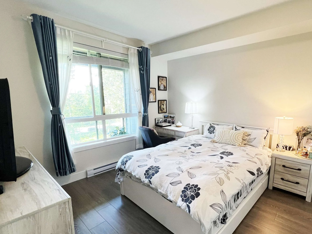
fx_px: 153
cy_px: 129
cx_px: 179
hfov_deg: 90.4
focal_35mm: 17
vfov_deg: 74.5
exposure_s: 1/120
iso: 125
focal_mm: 1.57
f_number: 1.8
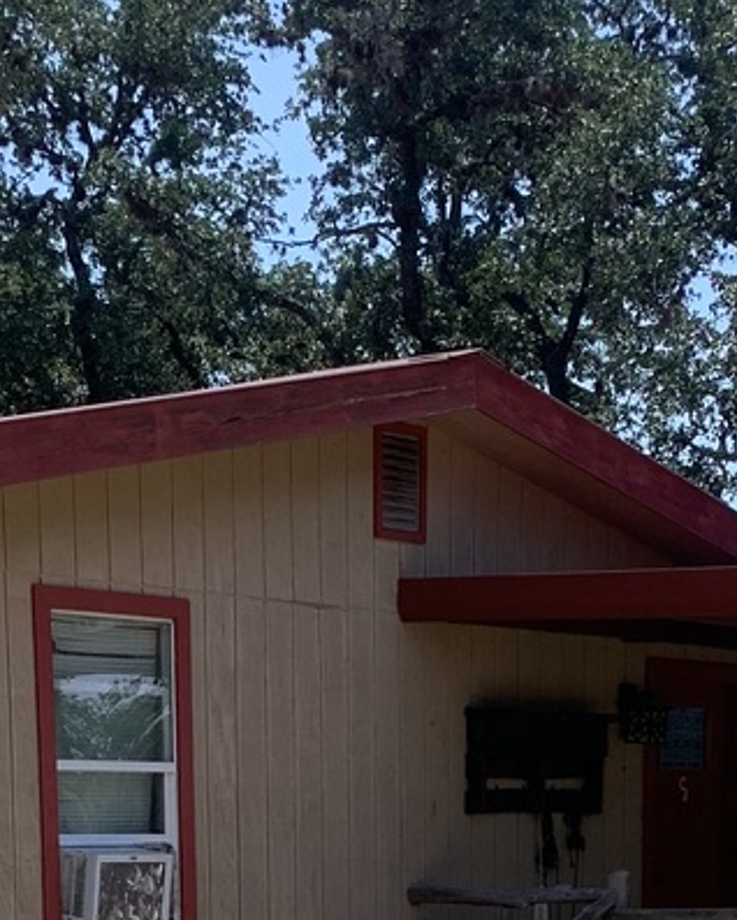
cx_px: 343
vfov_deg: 19.3
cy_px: 1186
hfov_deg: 16.7
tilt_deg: -7.0
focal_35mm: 92
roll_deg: +0.0
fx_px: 2506
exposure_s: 1/701
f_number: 1.8
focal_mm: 4.25
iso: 25
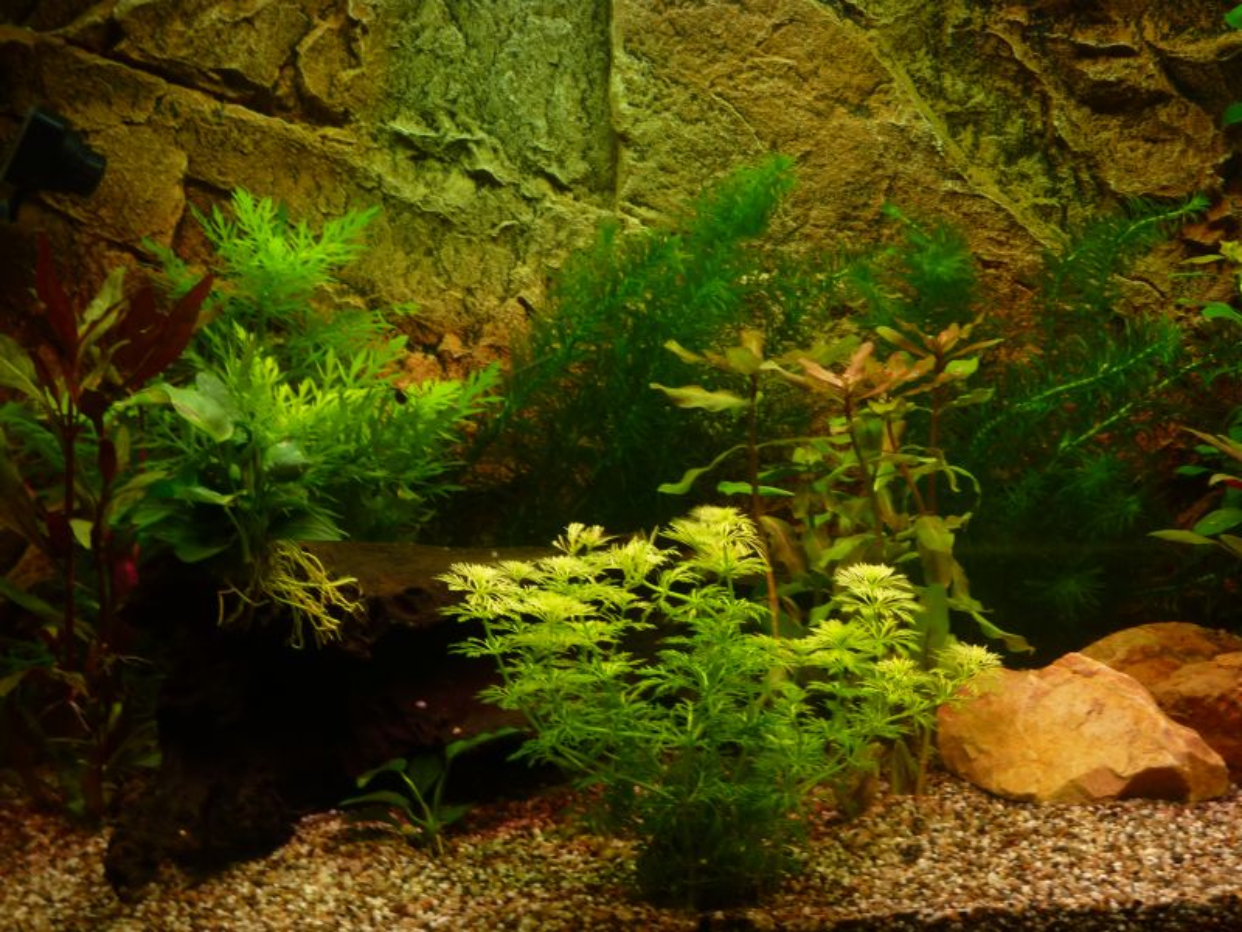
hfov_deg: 21.8
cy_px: 466
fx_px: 3229
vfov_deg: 16.4
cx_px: 621
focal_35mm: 90
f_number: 4.3
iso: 80
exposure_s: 1/8
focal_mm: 14.7
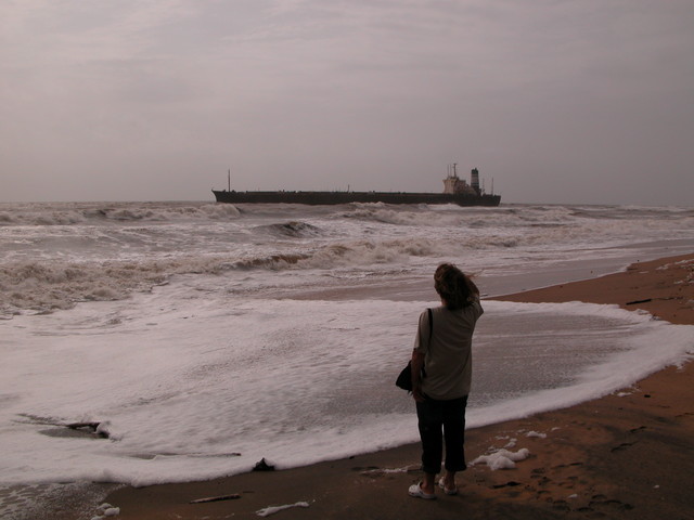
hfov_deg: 52.6
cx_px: 347
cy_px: 260
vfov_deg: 40.7
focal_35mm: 35
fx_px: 702
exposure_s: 1/1323
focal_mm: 8.9
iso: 100
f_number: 8
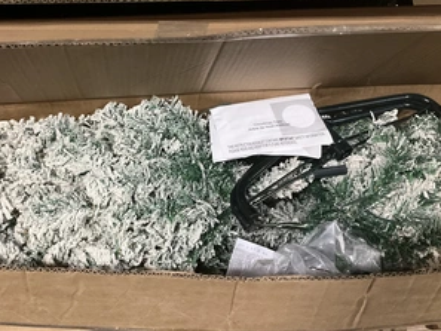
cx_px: 160
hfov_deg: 47.3
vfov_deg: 36.8
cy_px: 153
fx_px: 497
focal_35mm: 39
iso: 320
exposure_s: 1/30
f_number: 1.8
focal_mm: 3
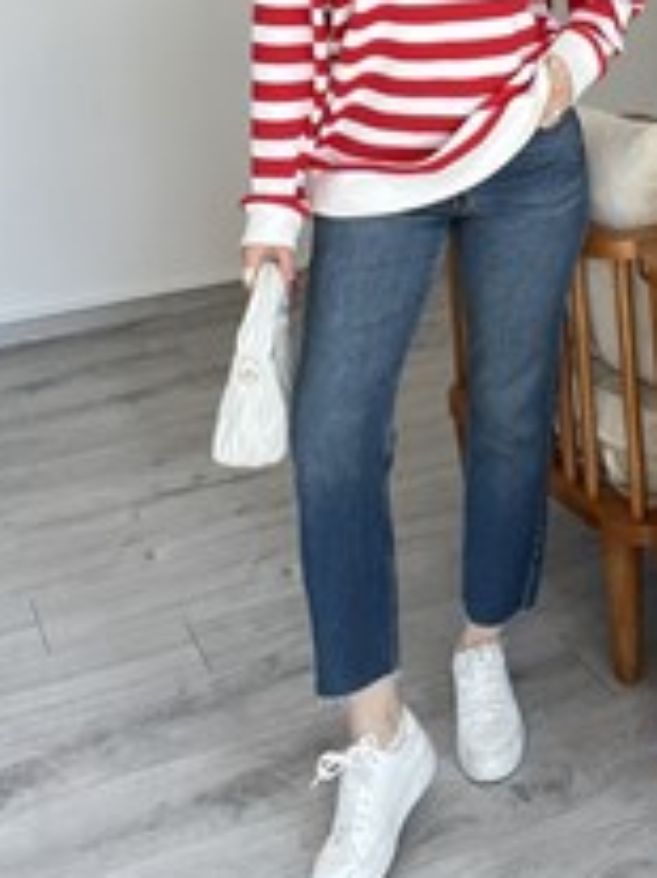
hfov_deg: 23.9
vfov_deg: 30.4
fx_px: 1520
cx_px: 560
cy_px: 45
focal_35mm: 60
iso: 80
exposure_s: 1/121
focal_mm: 2.71
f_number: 2.2
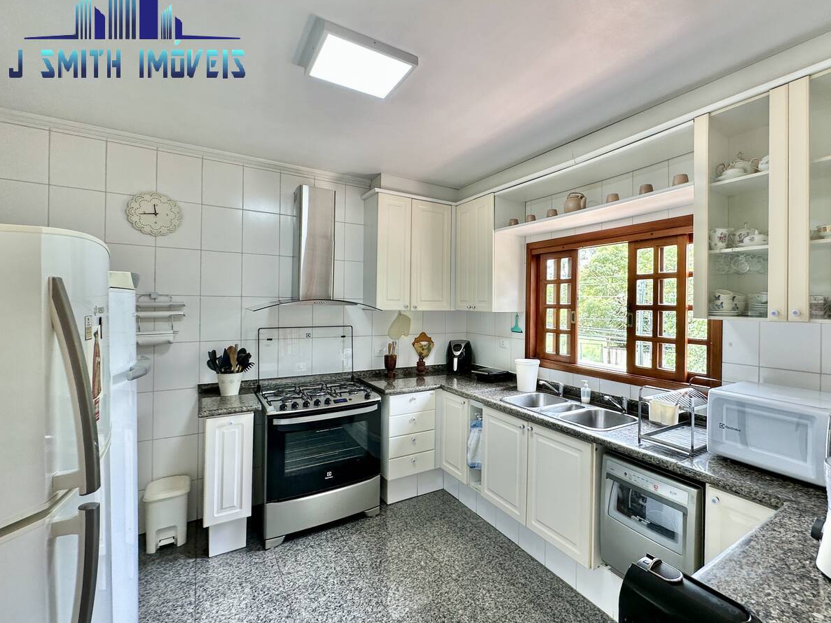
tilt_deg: +0.1
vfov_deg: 74.7
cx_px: 498
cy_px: 304
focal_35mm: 17
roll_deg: -0.9
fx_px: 408
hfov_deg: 89.9
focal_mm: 2.22
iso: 64
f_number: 2.2
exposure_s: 1/120
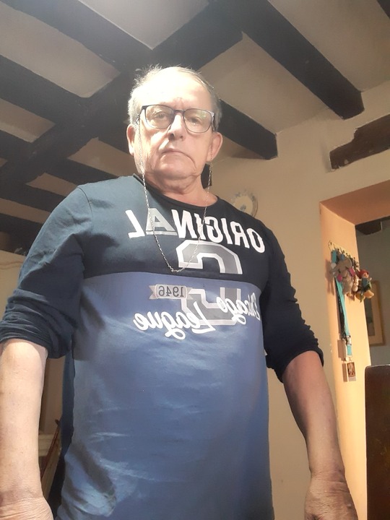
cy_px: 260
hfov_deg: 44.2
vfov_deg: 56.8
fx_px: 481
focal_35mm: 32
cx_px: 195
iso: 400
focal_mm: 2.66
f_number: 2
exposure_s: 1/33
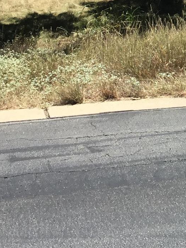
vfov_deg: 18.3
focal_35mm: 103
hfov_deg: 13.9
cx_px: 233
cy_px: -28
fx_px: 738
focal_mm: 3.3
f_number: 2.4
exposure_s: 1/926
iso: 25
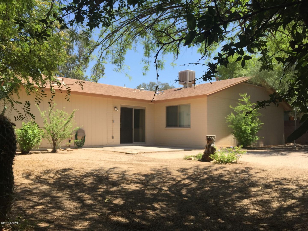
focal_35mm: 29
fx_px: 258
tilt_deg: +3.1
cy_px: 116
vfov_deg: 48.2
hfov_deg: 61.7
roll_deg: -2.2
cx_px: 154
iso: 32
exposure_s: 1/1099
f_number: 2.2
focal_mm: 4.15
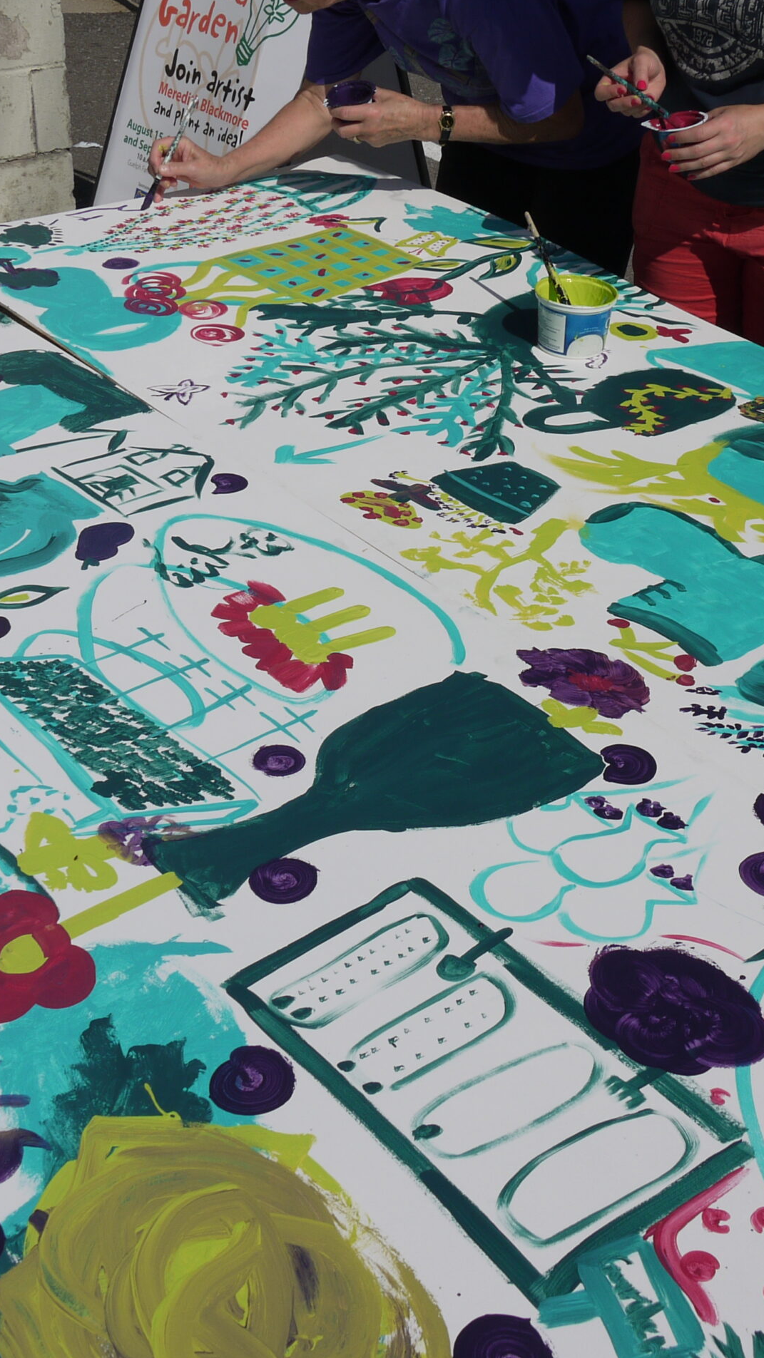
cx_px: 347
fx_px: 1477
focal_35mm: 41
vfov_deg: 49.4
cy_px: 681
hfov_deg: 29.0
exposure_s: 1/800
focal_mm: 14
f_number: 10
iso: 100
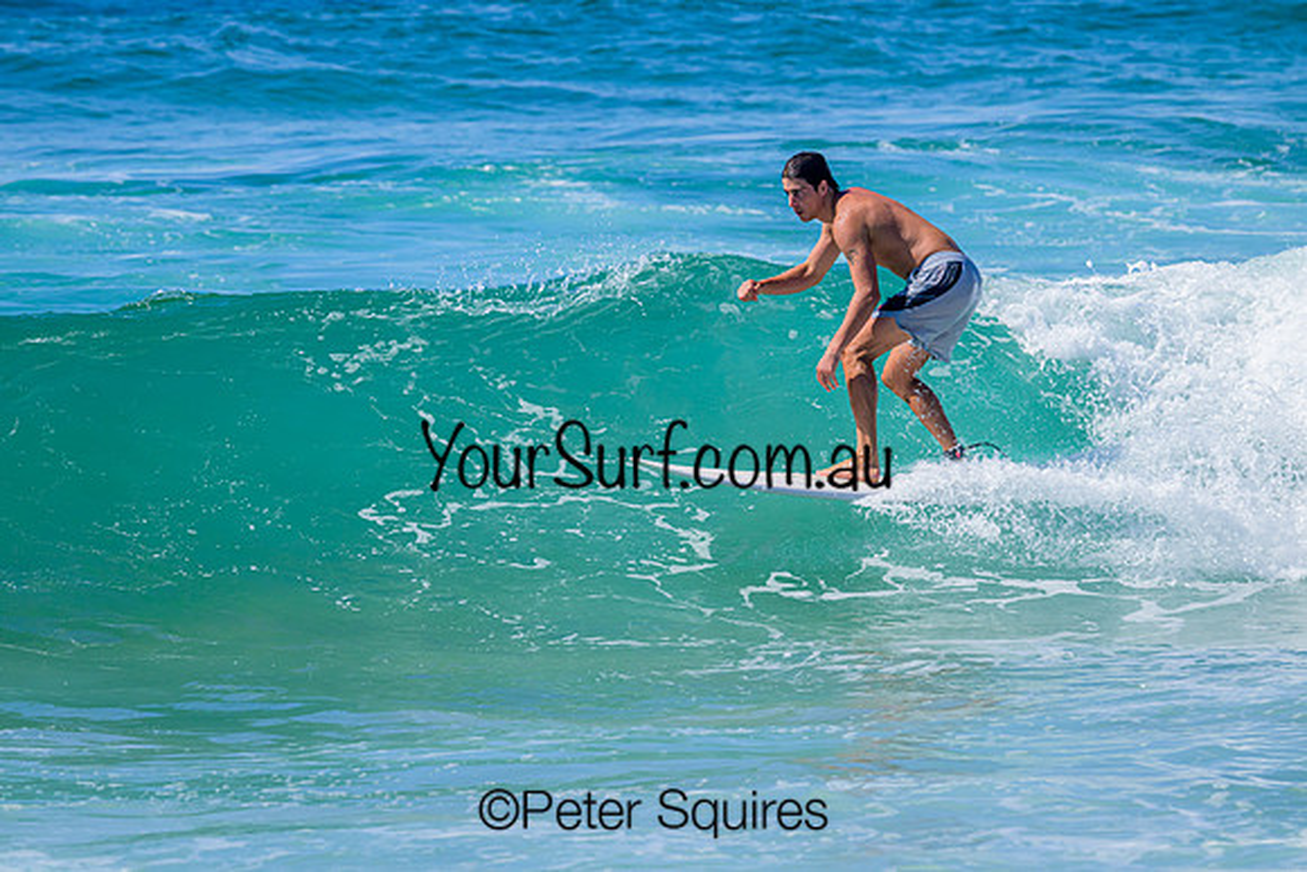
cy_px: 436
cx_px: 654
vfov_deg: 2.9
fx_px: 17430
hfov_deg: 4.3
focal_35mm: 480
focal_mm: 480
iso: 1250
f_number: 11
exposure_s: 1/2000
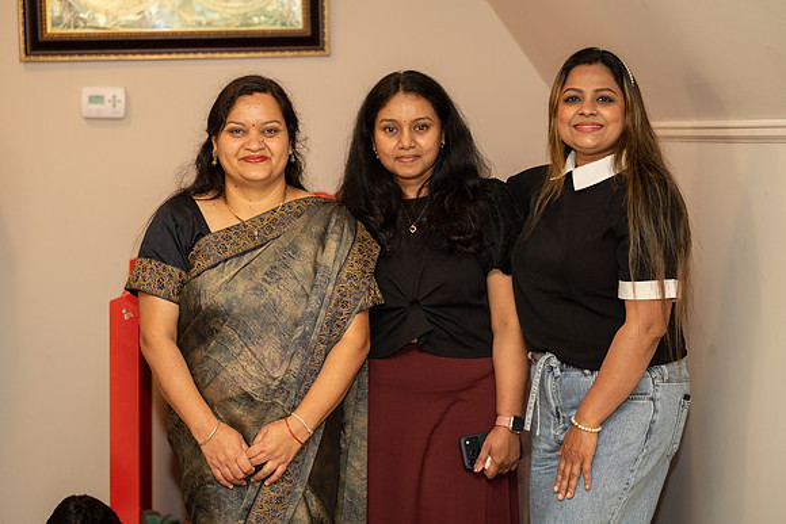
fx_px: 1694
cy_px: 262
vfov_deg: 17.6
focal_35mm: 78
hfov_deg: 26.1
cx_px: 393
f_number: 2.8
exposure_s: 1/160
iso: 800
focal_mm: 77
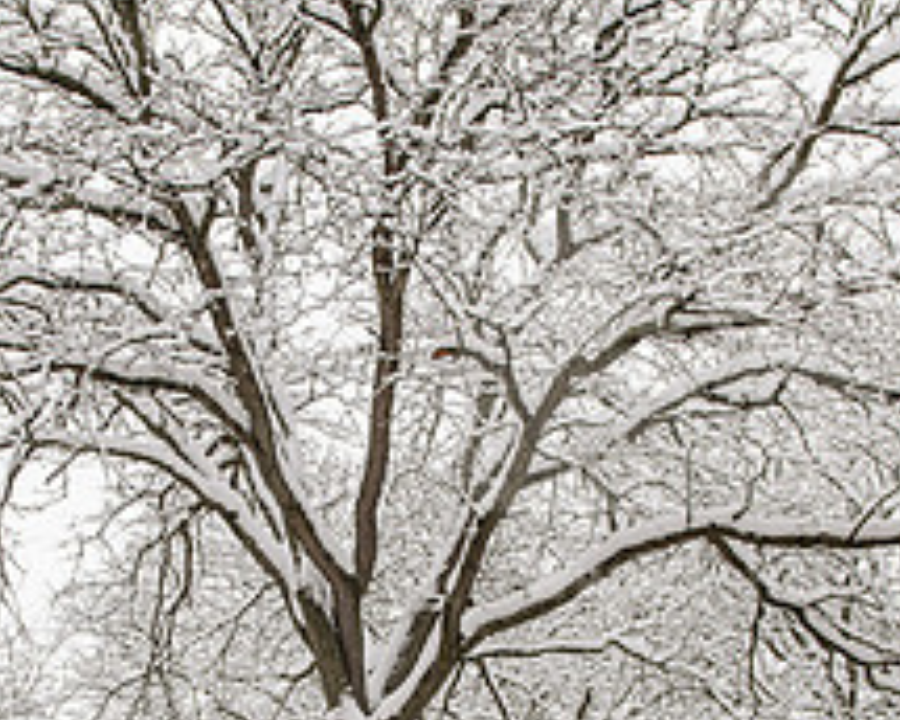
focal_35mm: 81
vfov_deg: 18.6
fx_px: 2158
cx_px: 335
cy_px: 668
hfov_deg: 23.5
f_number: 4
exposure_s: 1/500
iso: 160
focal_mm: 32
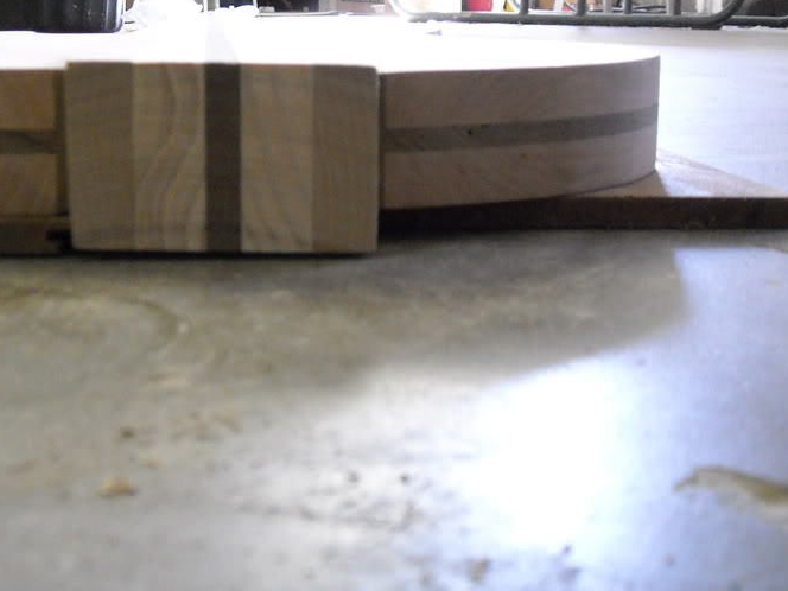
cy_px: 211
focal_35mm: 54
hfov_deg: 34.9
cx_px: 215
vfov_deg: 26.9
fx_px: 1229
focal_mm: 5.7
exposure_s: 1/24
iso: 400
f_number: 2.8
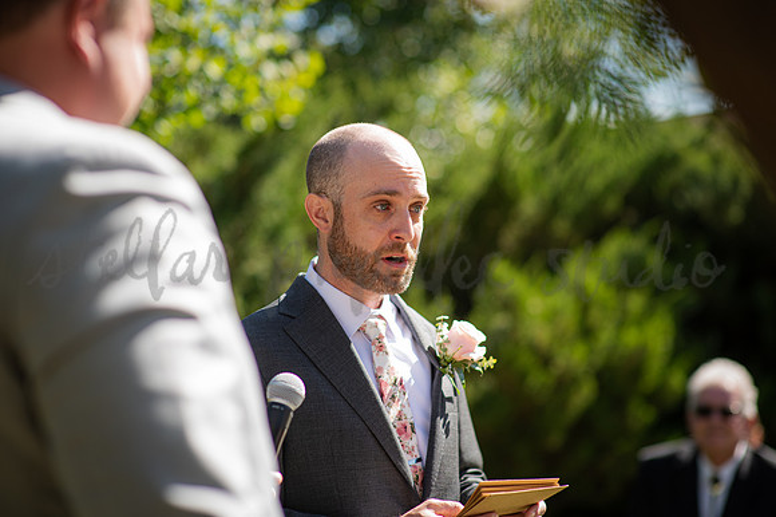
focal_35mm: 85
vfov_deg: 16.1
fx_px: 1831
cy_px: 258
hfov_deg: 23.9
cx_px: 388
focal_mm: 85
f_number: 2.5
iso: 200
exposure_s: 1/1600
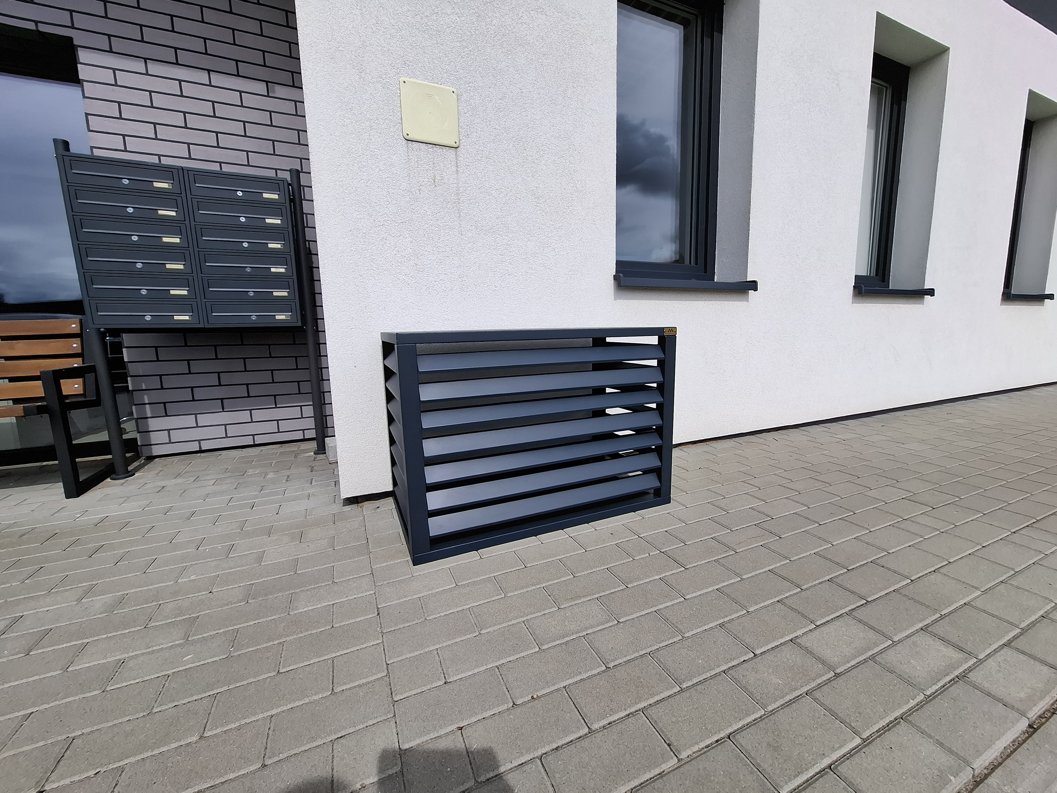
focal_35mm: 13
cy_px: 396
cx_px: 528
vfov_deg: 89.9
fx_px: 397
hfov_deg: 106.2
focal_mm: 1.74
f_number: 2.2
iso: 40
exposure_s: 1/1116
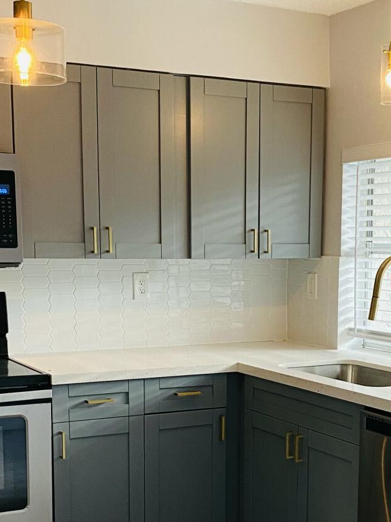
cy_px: 391
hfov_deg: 23.6
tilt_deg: -8.0
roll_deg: +0.0
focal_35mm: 62
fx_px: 934
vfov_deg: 30.7
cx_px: 251
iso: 125
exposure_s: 1/60
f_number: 1.8
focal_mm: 4.25
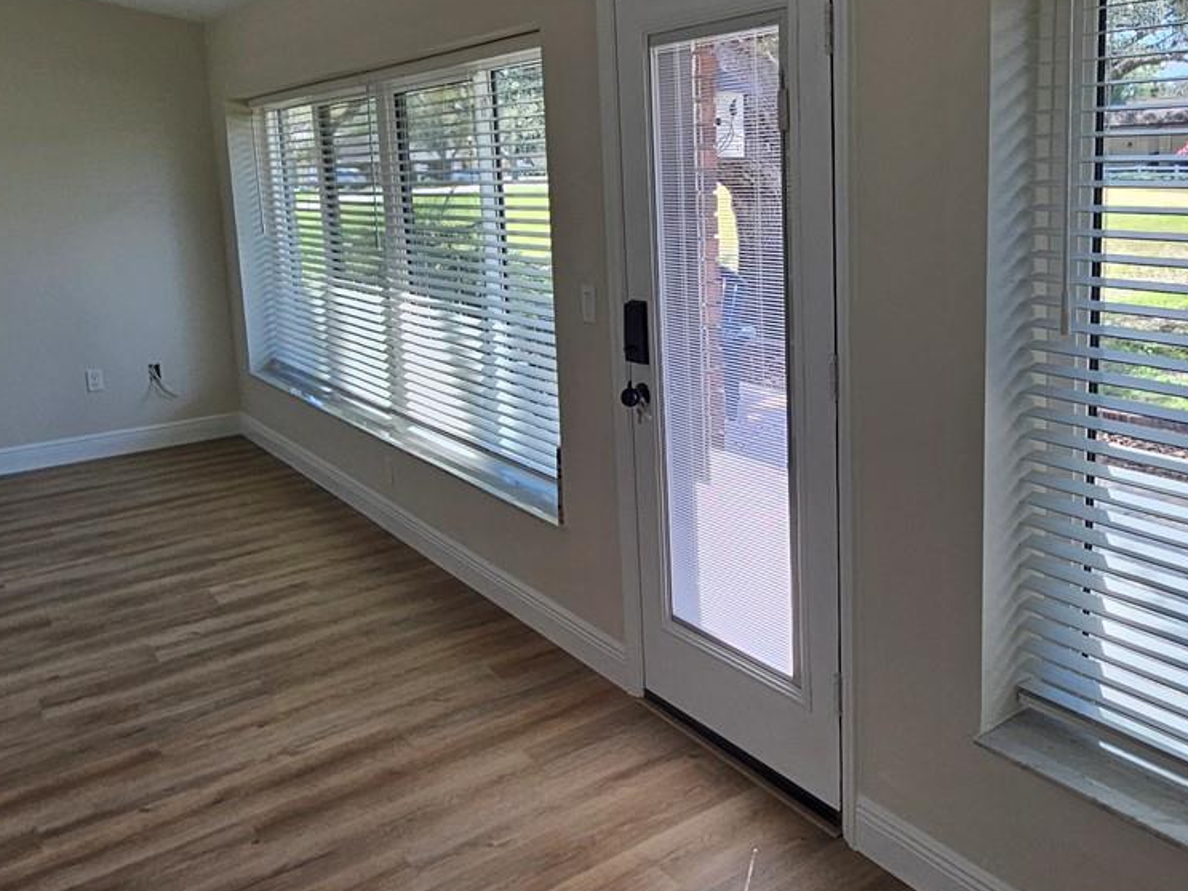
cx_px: 724
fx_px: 961
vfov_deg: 49.2
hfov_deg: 62.8
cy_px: 326
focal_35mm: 28
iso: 50
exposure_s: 1/125
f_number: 2.2
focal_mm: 2.2
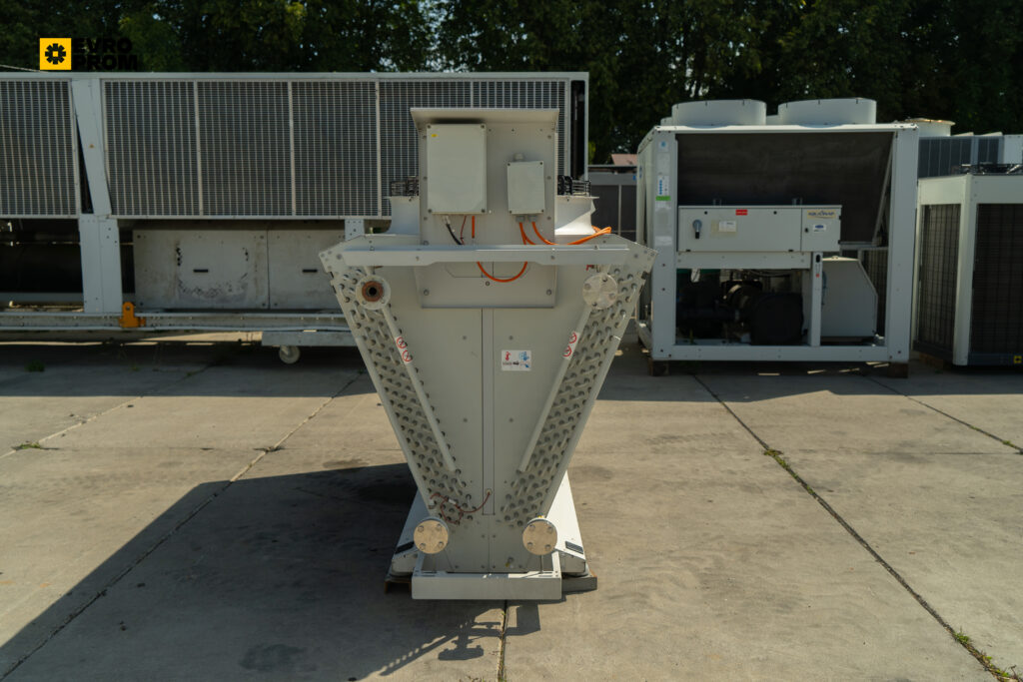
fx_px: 909
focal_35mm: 32
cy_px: 341
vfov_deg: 41.1
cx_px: 512
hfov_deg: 58.7
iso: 100
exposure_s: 1/320
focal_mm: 32
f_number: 4
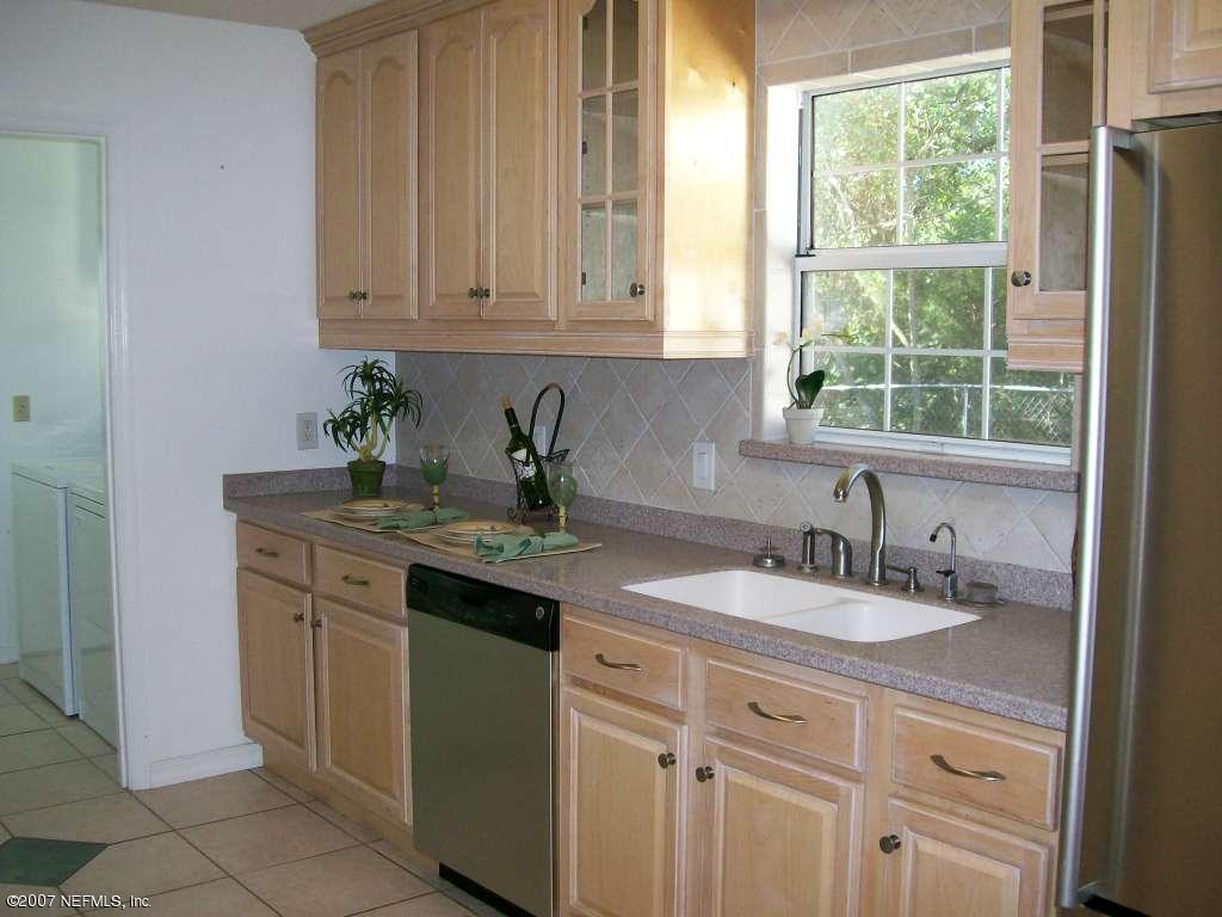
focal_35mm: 36
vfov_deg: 39.7
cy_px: 458
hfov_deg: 51.4
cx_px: 611
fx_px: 1271
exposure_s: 1/64
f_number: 2.7
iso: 140
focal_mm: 6
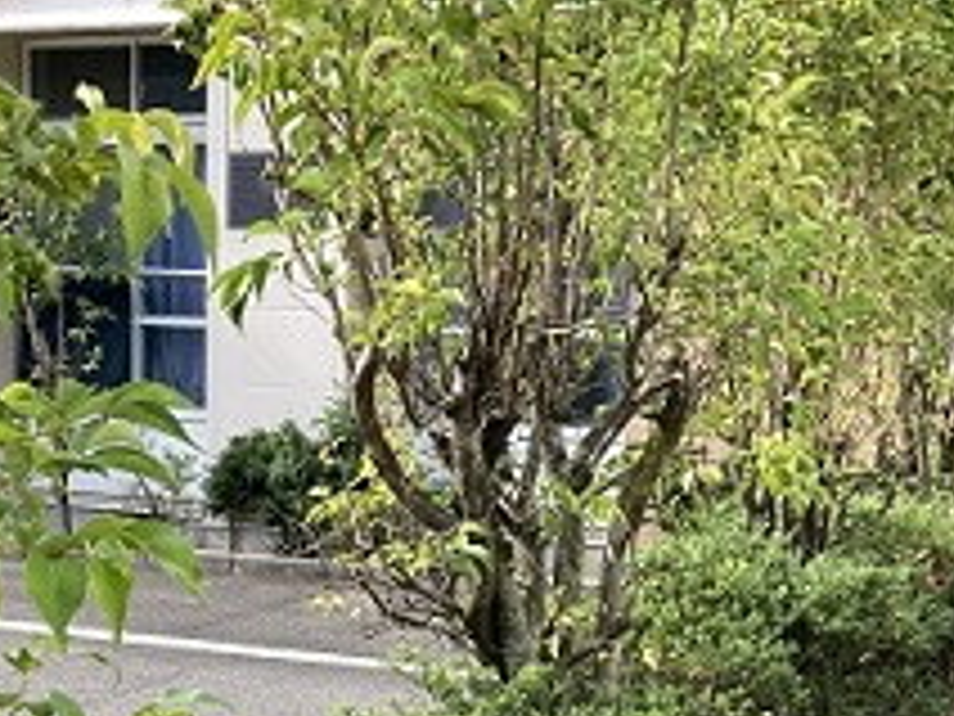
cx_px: 544
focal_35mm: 64
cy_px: 766
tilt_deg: -9.8
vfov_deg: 21.8
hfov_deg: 30.2
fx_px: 1764
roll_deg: -2.6
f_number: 1.8
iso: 20
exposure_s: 1/414
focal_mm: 3.99
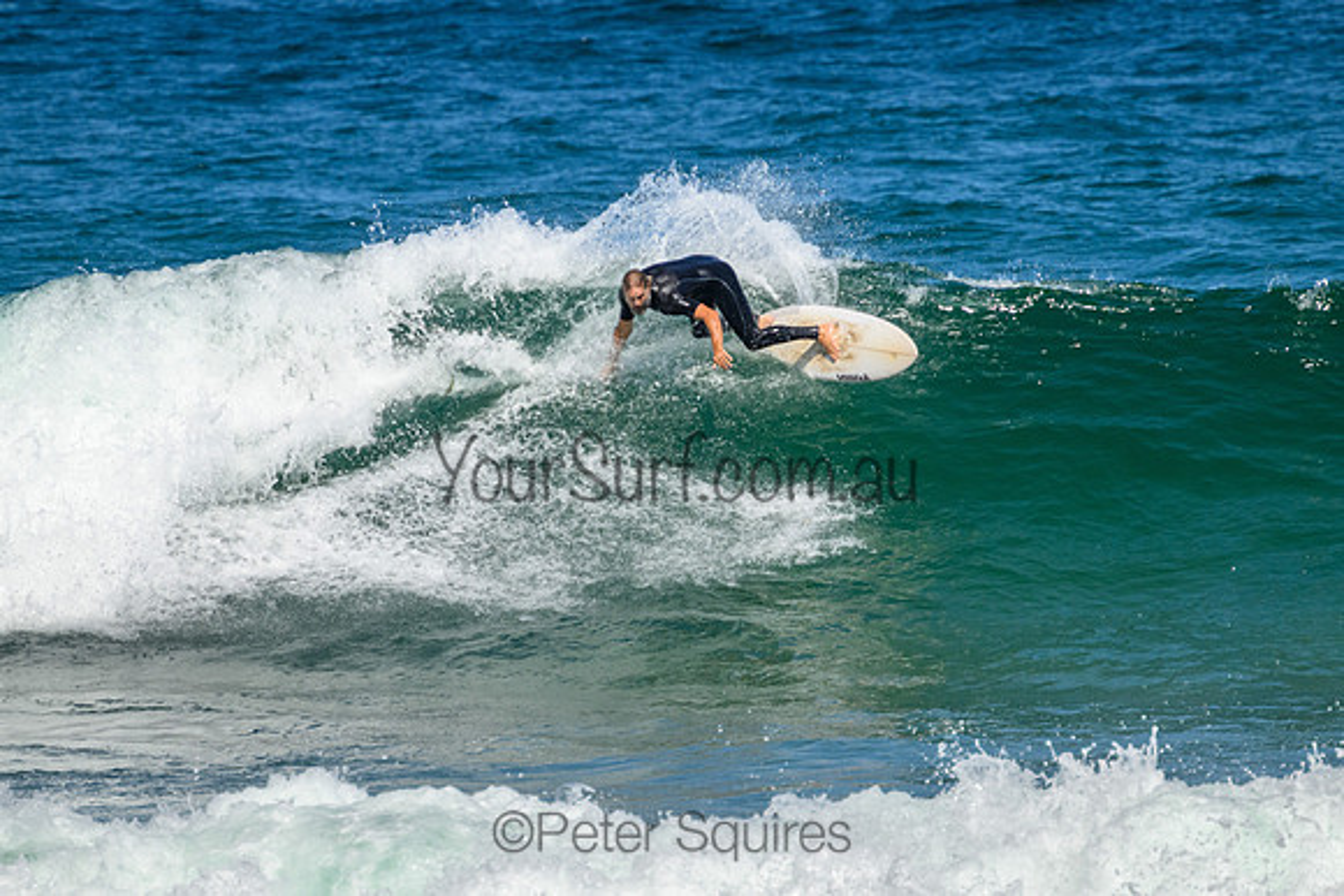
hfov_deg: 2.2
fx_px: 34366
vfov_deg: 1.5
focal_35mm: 920
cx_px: 712
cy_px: 454
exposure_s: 1/2000
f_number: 11
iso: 900
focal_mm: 800
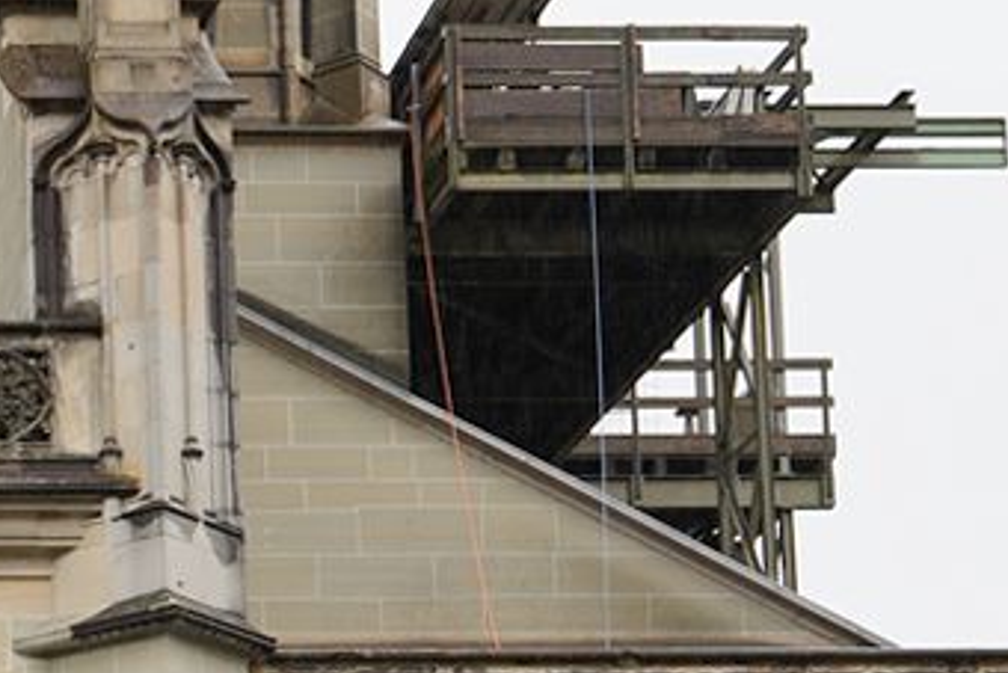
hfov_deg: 13.6
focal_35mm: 141
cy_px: 1236
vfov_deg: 9.3
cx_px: -566
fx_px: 3949
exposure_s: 1/100
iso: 100
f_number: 4
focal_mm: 24
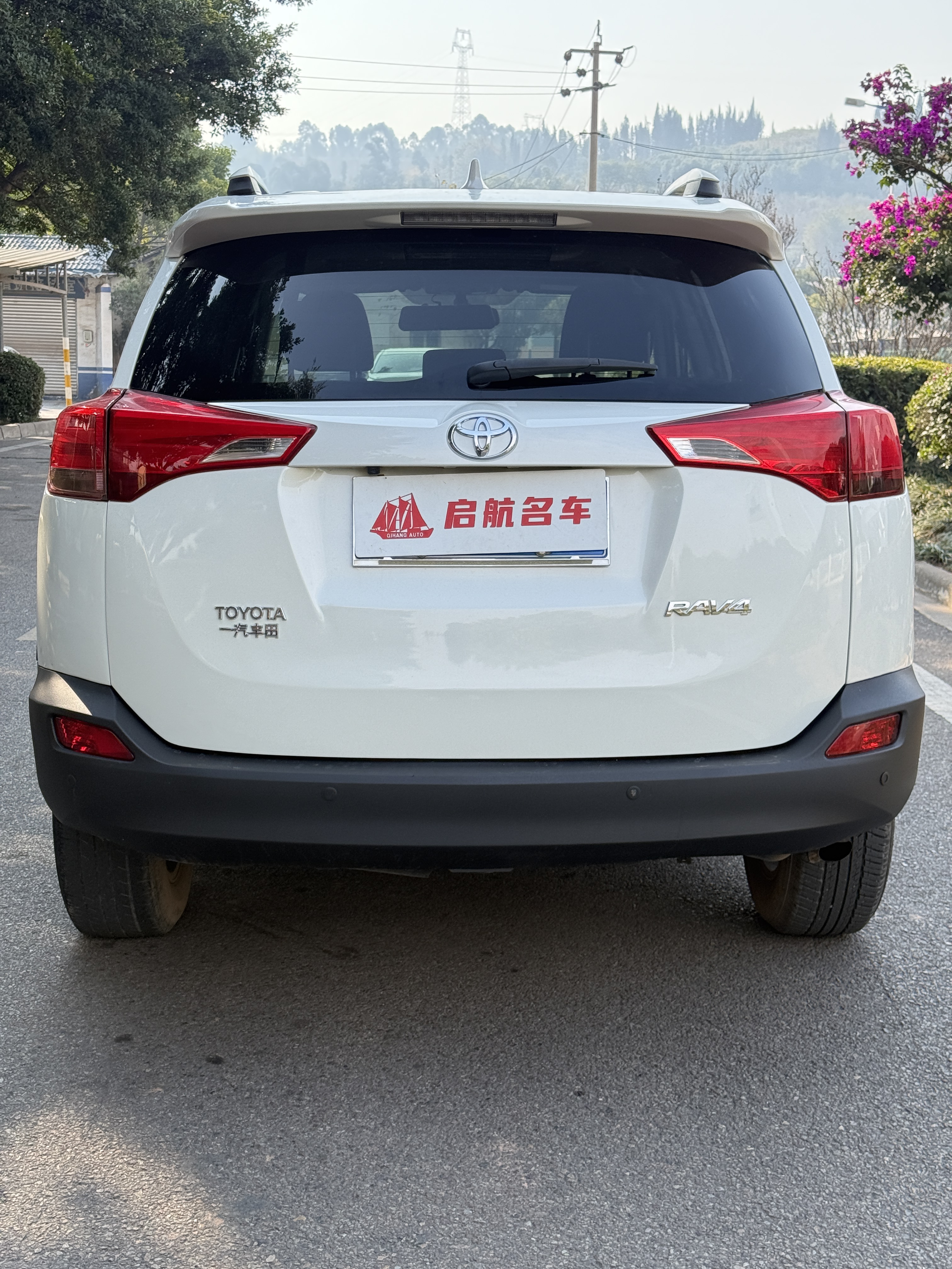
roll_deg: -1.8
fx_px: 1760
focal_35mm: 48
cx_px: 476
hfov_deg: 30.3
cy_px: 634
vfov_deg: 39.7
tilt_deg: -8.4
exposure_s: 1/1100
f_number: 1.78
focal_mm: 6.76
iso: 64
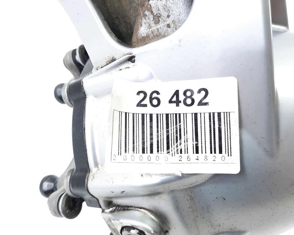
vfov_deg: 51.5
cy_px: 115
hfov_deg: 62.2
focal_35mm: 28
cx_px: 139
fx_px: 244
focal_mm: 4.6
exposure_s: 1/50
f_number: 2
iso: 160
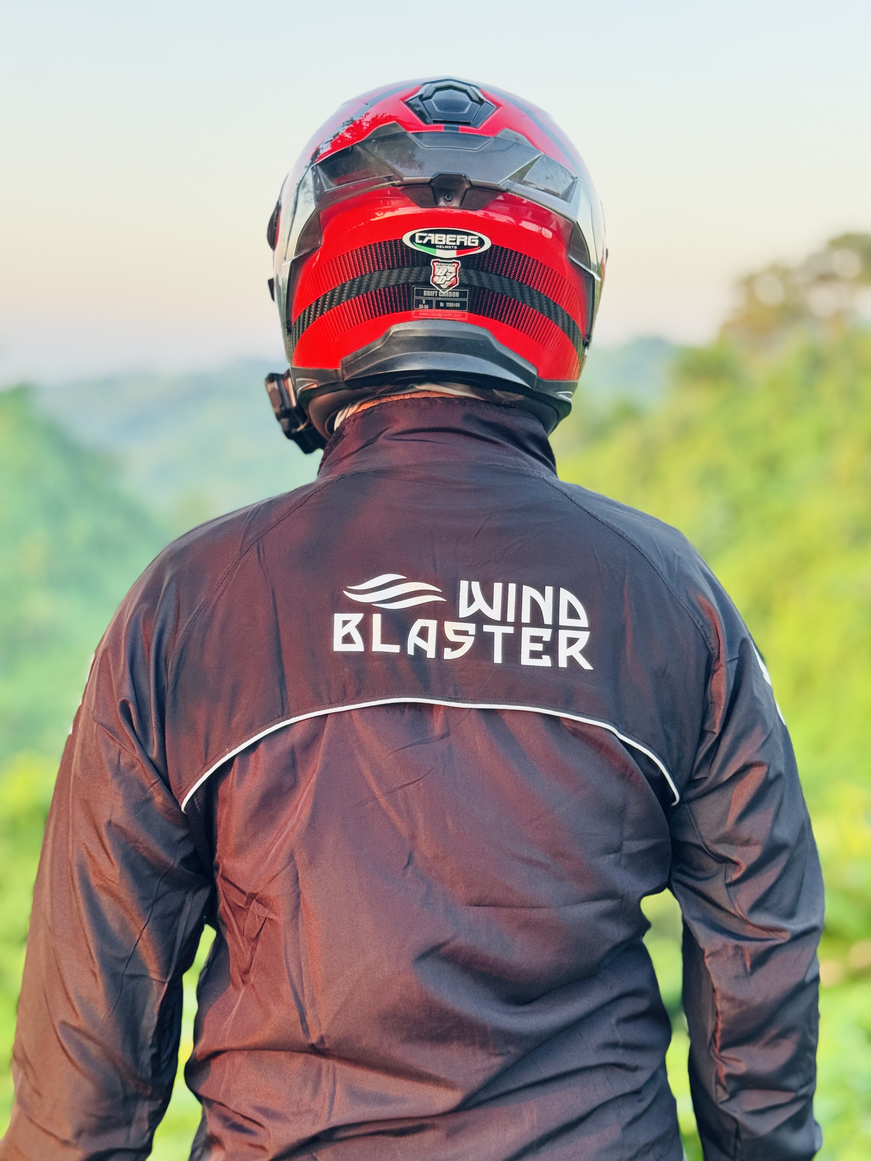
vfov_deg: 39.7
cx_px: 436
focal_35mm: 48
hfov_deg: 30.3
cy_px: 580
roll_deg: -1.1
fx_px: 1610
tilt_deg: -4.8
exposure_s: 1/102
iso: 100
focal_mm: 6.76
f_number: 1.78
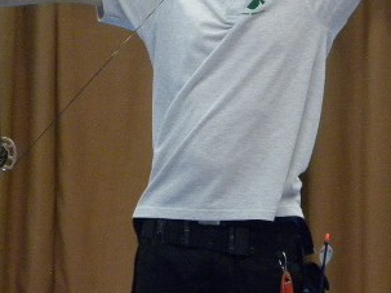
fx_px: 6933
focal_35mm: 614
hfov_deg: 3.2
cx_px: 182
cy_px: 27
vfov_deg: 2.4
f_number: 4.5
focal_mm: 51.8
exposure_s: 1/22.1
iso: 400
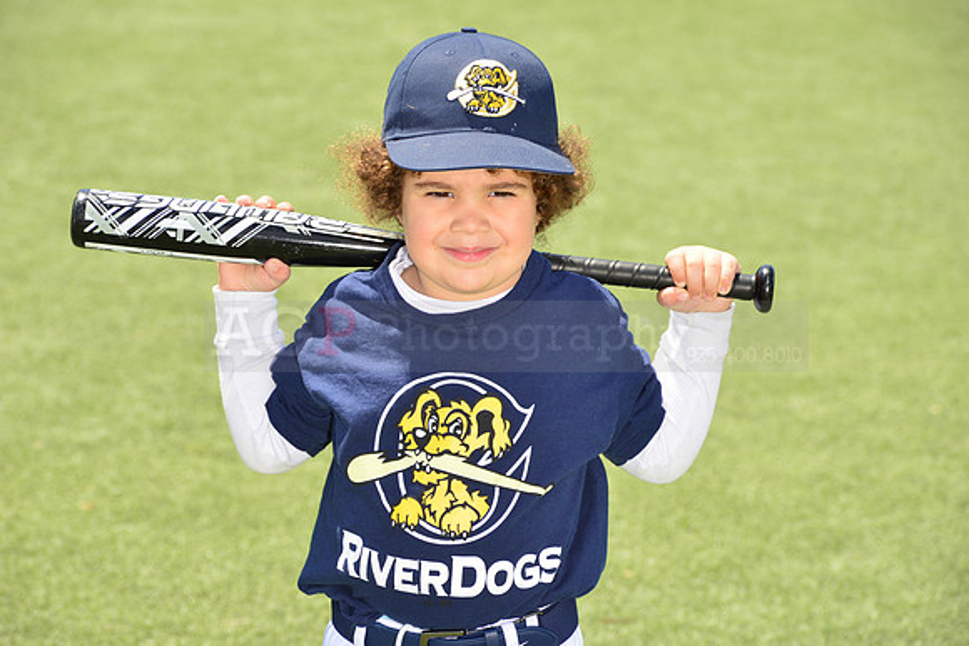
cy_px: 323
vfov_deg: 8.6
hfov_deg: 12.8
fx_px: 4307
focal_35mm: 160
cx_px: 484
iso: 250
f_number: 11
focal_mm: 160
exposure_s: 1/250
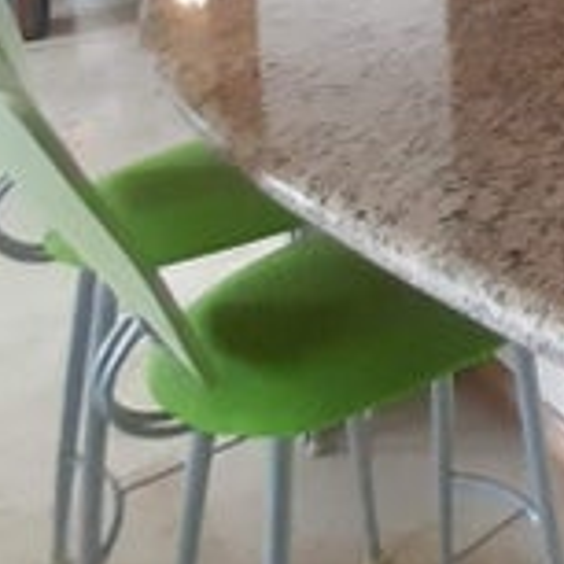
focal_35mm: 48
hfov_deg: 21.6
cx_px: 1028
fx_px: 885
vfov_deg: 28.4
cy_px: -188
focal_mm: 1.13
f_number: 2.2
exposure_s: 1/40
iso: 200
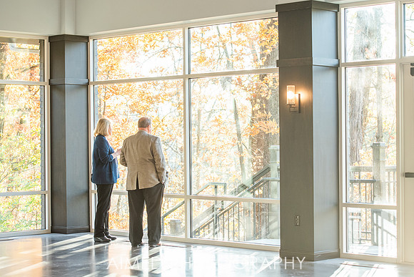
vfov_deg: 17.0
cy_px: 146
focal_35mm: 81
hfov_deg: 25.2
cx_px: 234
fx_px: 926
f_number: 4.5
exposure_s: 1/200
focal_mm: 70
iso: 1000
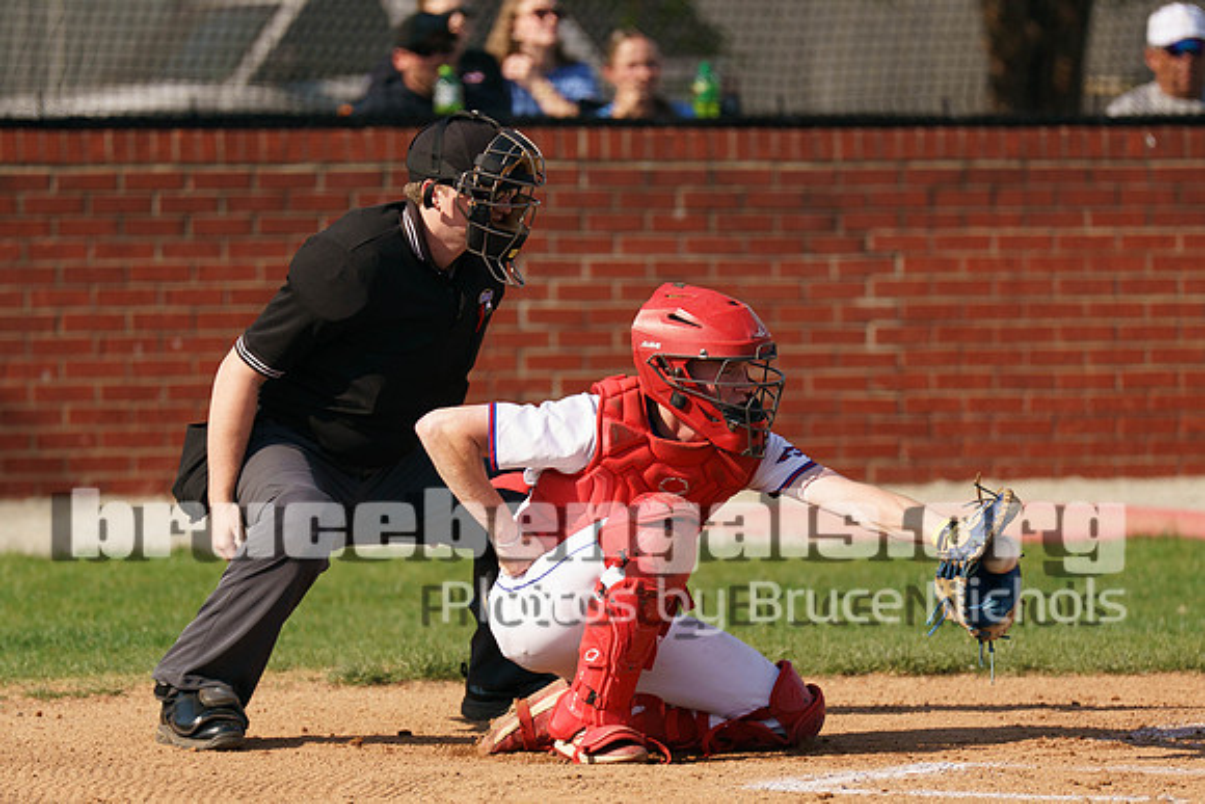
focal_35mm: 387
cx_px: 651
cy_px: 492
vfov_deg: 3.6
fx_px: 12966
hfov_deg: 5.3
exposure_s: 1/3200
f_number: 2.8
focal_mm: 200
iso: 200
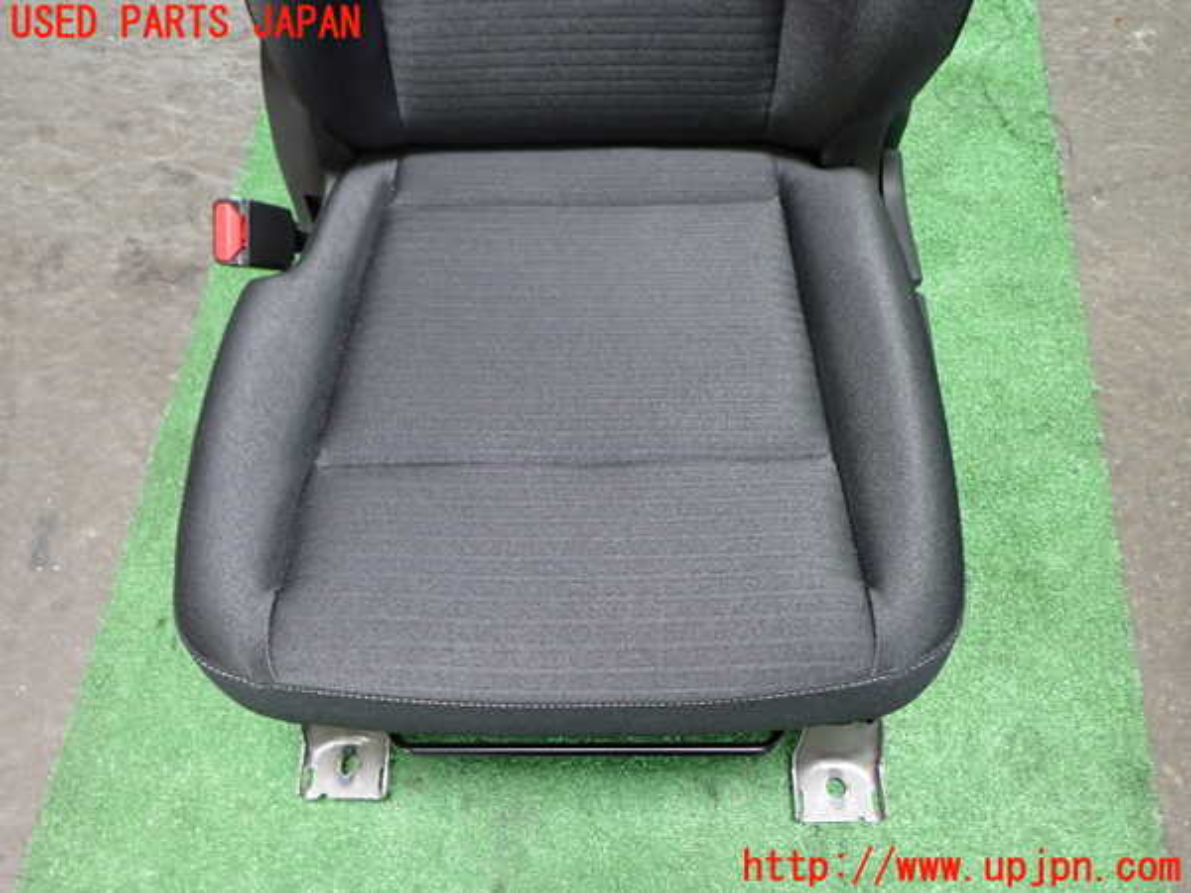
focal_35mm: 30
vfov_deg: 46.8
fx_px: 1032
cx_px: 596
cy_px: 446
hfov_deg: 60.0
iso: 200
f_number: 2.3
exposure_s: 1/30
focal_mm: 5.4
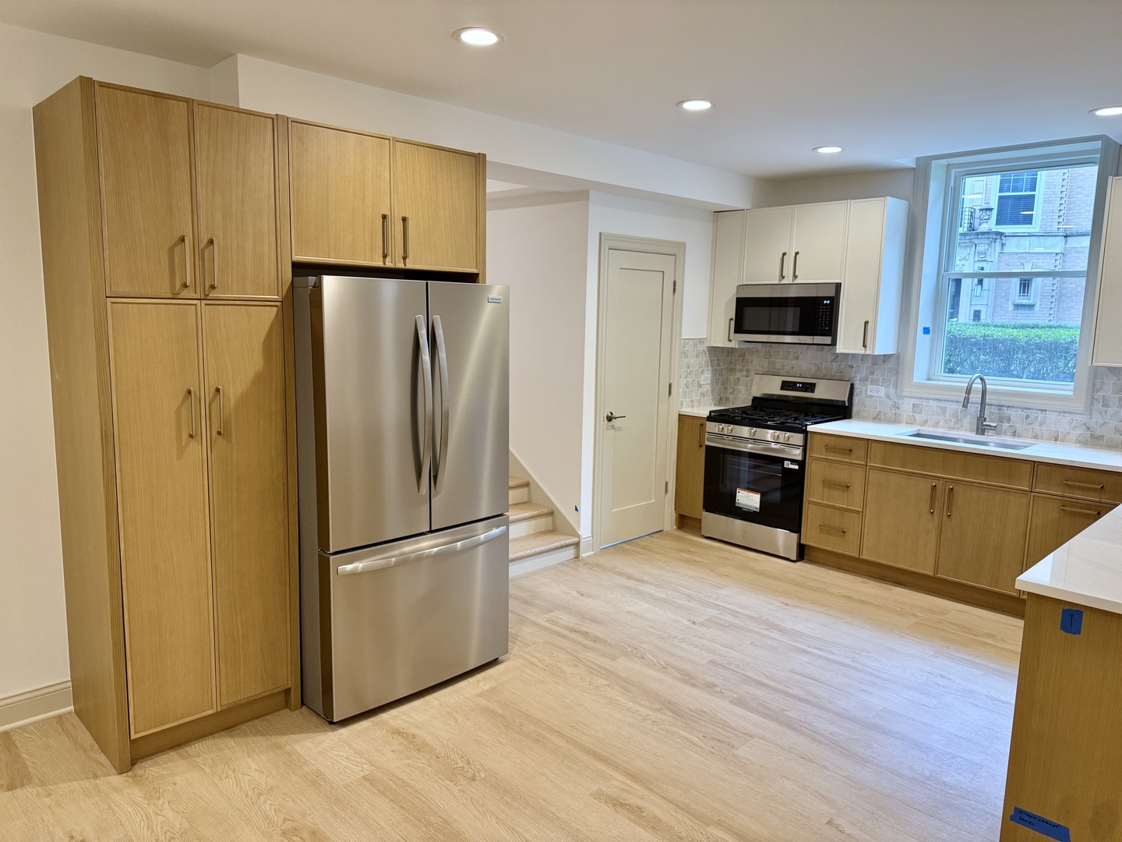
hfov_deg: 71.6
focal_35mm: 24
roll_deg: -1.7
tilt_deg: -8.1
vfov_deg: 56.8
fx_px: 778
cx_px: 561
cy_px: 421
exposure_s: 1/120
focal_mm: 6.76
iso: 160
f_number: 1.78
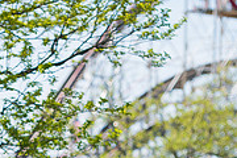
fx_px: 2462
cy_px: 209
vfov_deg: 3.7
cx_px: 132
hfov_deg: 5.5
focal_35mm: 374
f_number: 3.2
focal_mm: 116
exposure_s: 1/2500
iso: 200
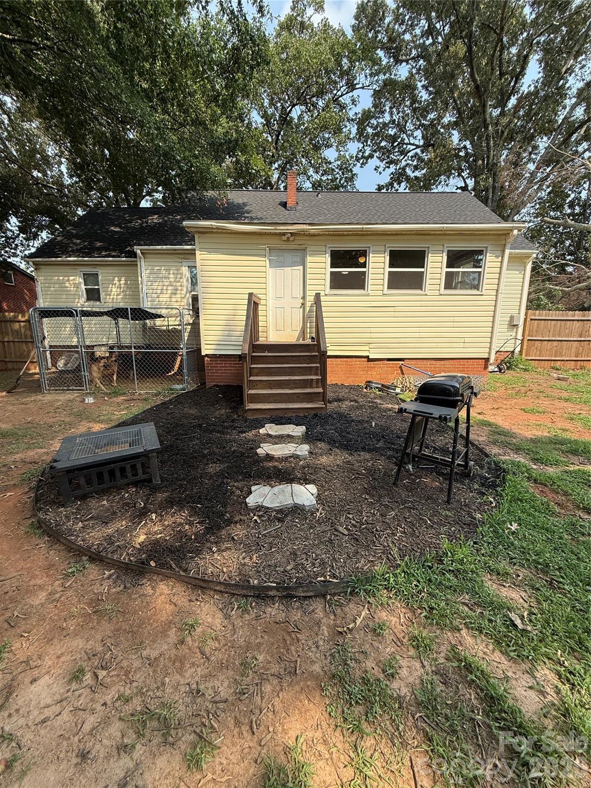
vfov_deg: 102.1
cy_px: 394
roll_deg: -0.7
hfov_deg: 85.7
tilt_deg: -9.9
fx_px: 319
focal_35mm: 14
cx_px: 296
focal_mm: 2.22
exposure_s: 1/928
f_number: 2.2
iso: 50
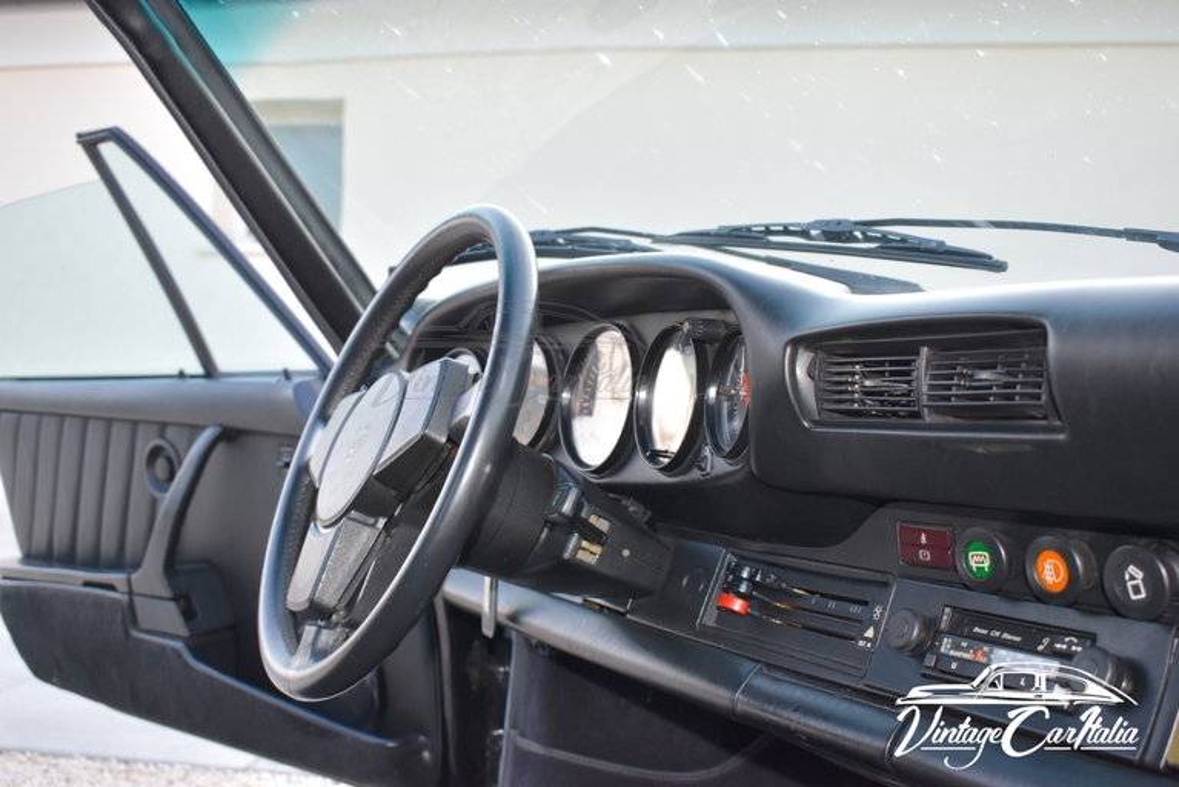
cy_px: 394
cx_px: 590
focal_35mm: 39
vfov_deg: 34.2
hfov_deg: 49.5
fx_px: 1278
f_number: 5
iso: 560
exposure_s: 1/200
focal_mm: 26
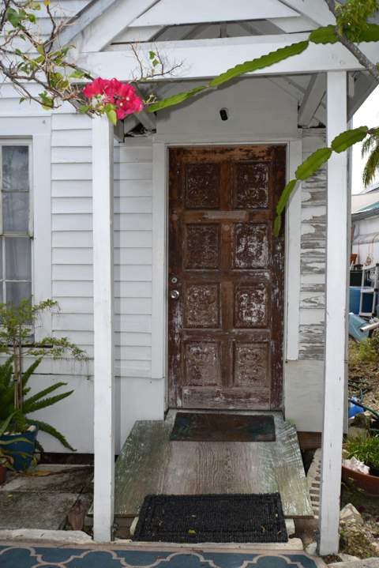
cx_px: 190
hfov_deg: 36.9
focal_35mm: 36
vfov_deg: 53.1
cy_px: 284
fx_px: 568
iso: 100
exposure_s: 1/200
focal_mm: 24
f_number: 7.1
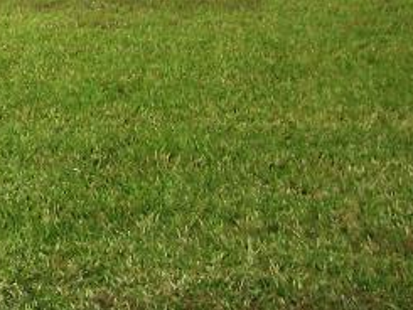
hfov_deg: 16.4
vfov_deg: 13.0
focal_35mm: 111
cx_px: -180
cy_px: -62
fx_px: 1325
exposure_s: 1/180
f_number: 2.7
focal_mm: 5.6
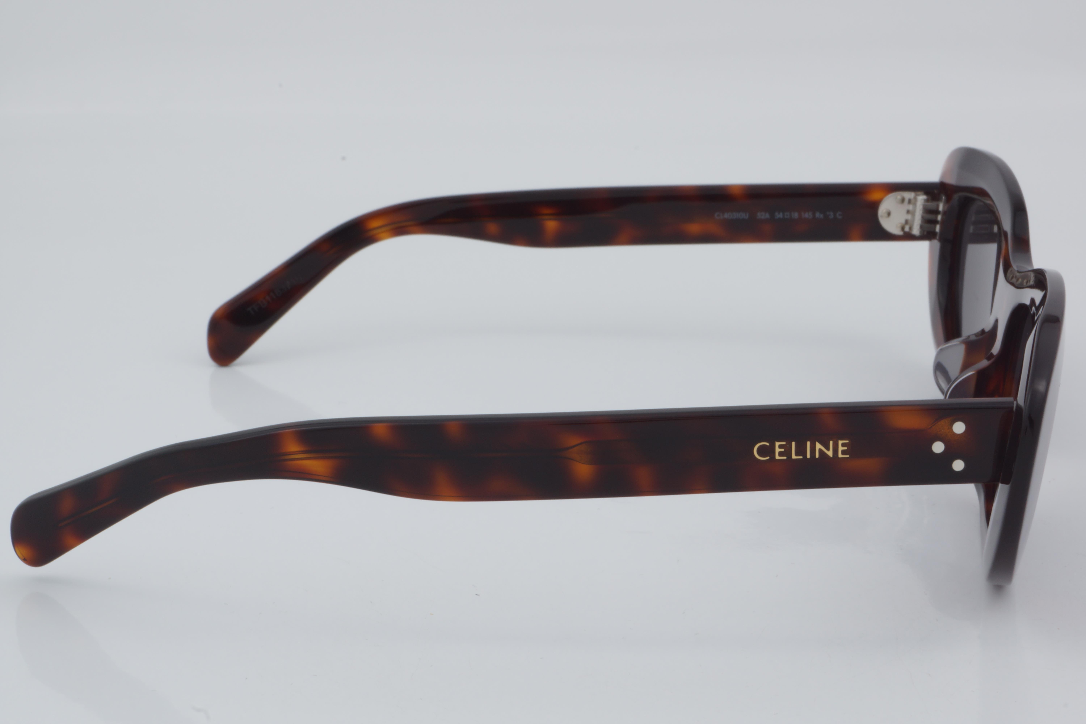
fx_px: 2262
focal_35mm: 75
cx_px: 543
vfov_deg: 18.2
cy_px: 362
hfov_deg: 27.0
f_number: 32
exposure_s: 1/4
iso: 100
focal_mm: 50
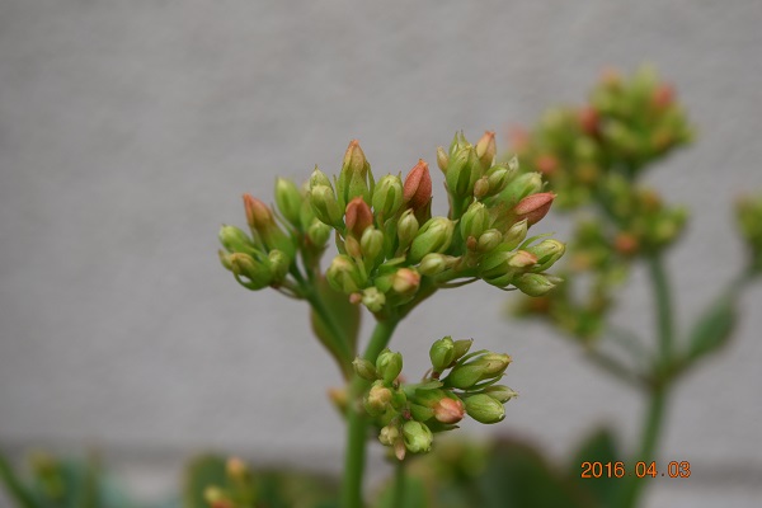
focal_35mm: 72
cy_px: 254
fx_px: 1524
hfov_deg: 28.1
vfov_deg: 18.9
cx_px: 381
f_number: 8
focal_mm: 48
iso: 400
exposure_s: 1/200
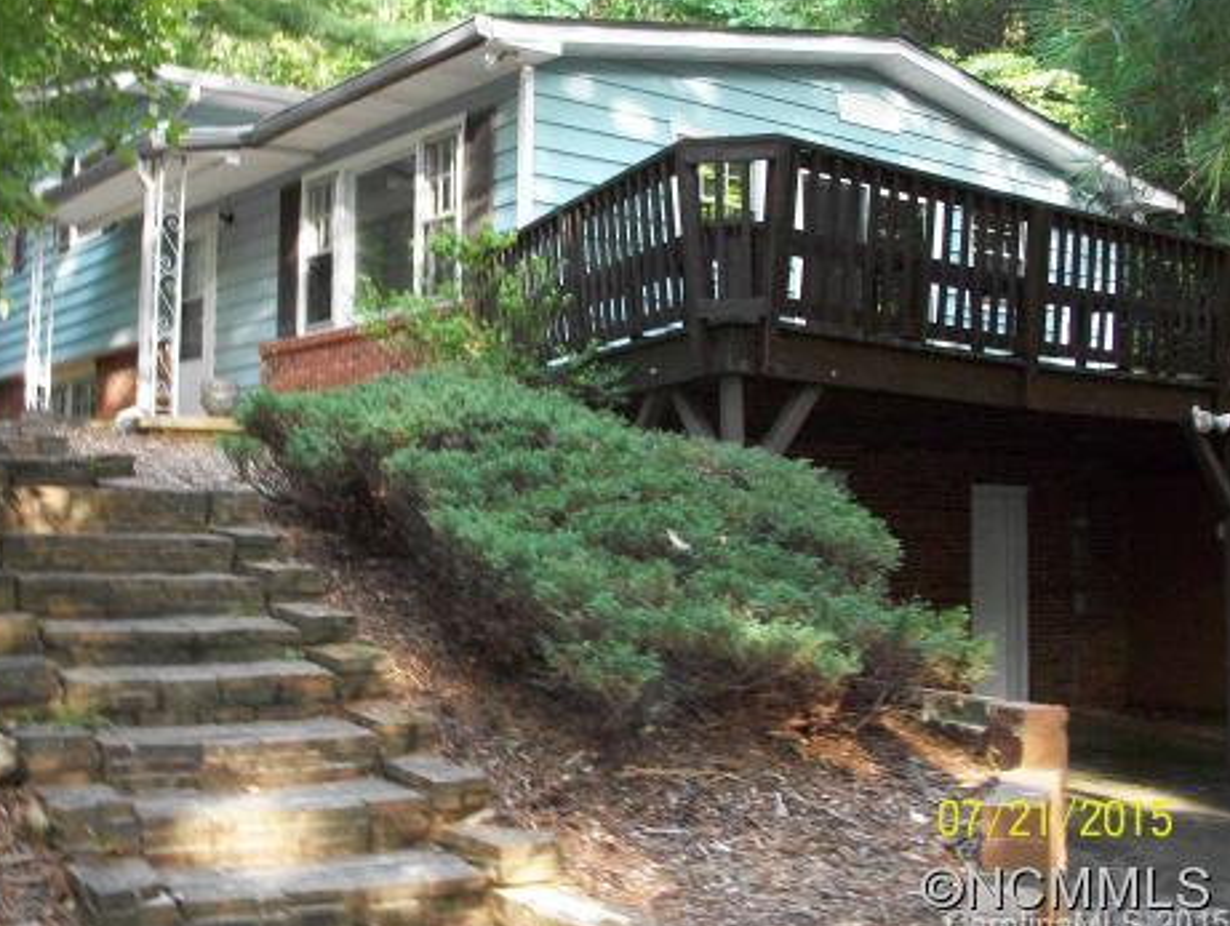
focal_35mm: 44
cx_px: 478
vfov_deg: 32.8
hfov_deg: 42.6
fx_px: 1565
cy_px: 368
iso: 320
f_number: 3.1
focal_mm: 6.3
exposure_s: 1/40
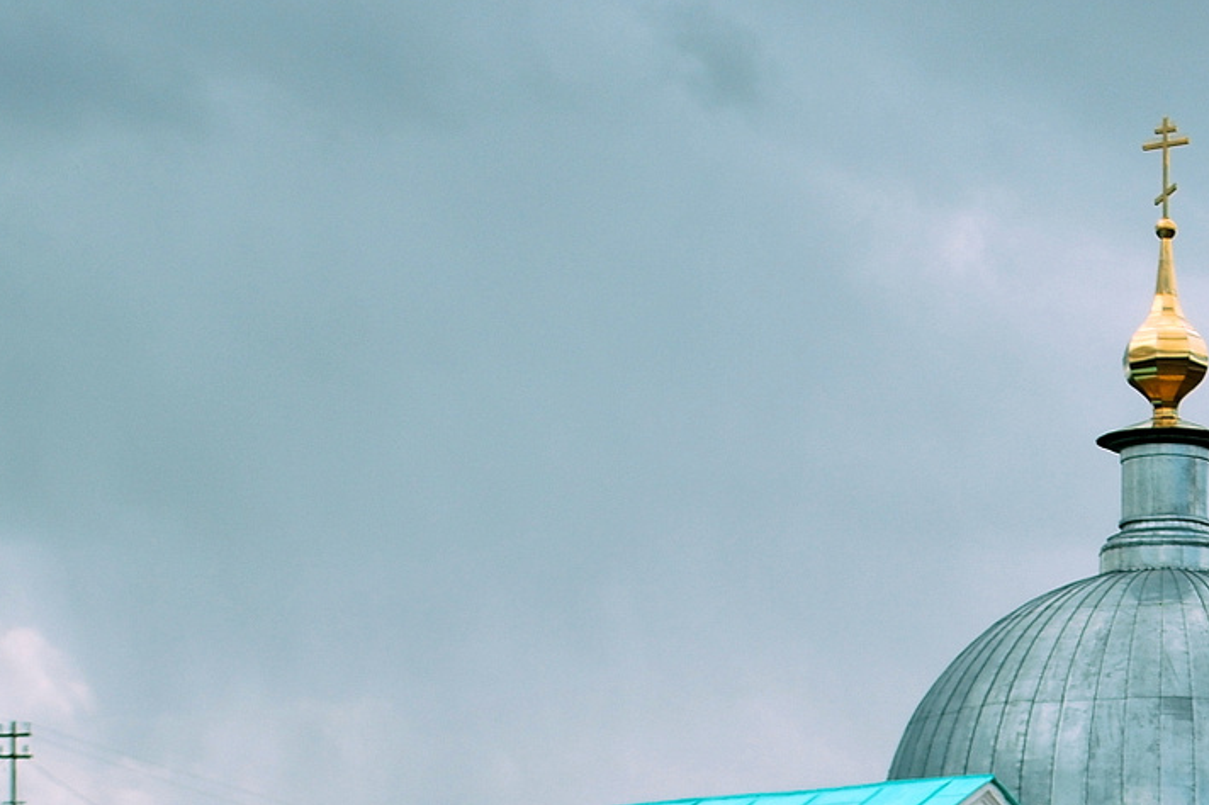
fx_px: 4330
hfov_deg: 15.7
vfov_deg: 10.4
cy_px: 980
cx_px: 1122
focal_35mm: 129
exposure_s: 1/200
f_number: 7.1
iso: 100
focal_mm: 34
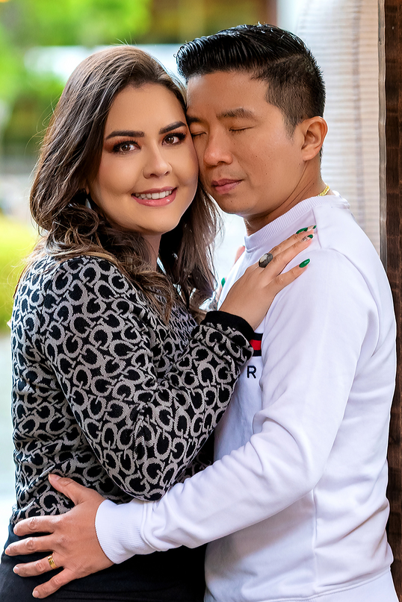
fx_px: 4556
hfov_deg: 5.1
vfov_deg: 7.6
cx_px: 180
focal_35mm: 272
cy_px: 214
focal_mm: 122
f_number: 2.8
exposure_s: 1/100
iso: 400
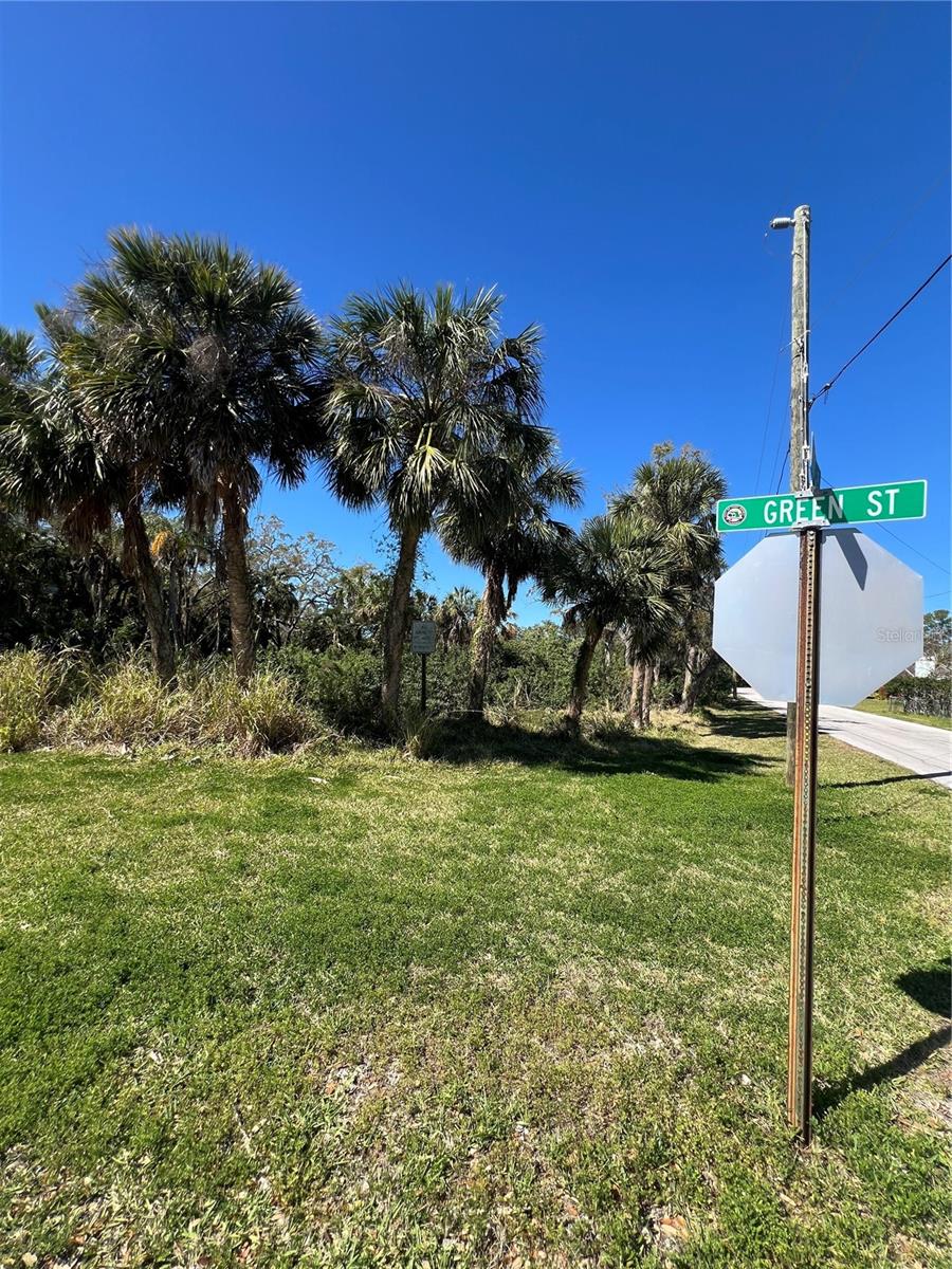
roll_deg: -3.9
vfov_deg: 106.2
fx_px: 477
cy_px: 634
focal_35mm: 13
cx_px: 476
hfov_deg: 89.9
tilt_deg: +3.1
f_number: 1.8
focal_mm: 1.57
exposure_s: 1/797
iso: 32
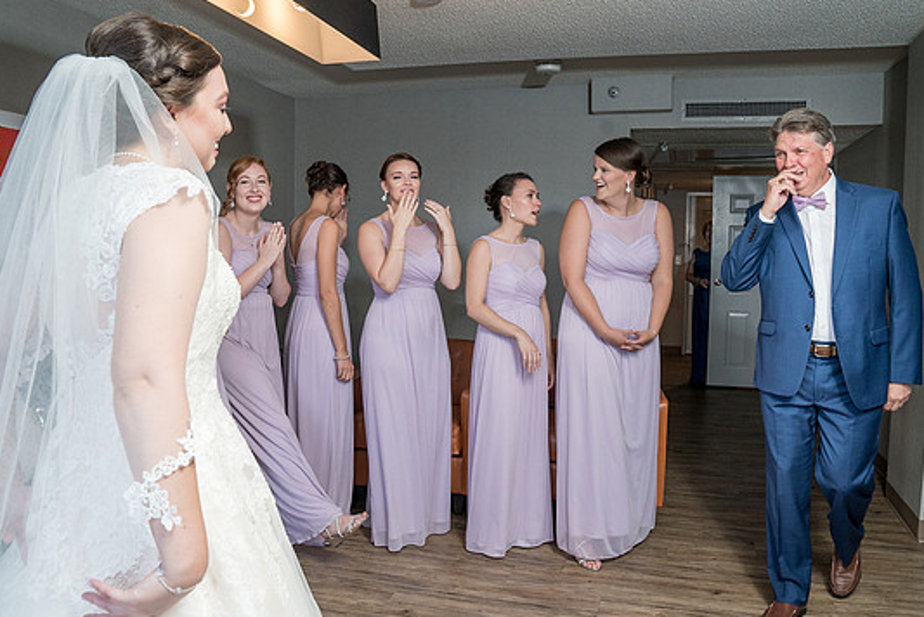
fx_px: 719
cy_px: 320
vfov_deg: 46.4
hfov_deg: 65.4
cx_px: 477
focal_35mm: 28
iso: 1000
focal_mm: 24
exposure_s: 1/200
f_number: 6.3
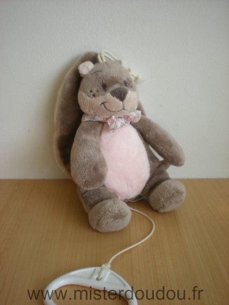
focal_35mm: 38
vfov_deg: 49.0
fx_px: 335
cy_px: 152
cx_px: 114
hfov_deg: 37.7
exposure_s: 1/77.3
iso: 64
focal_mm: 6.3
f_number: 3.1
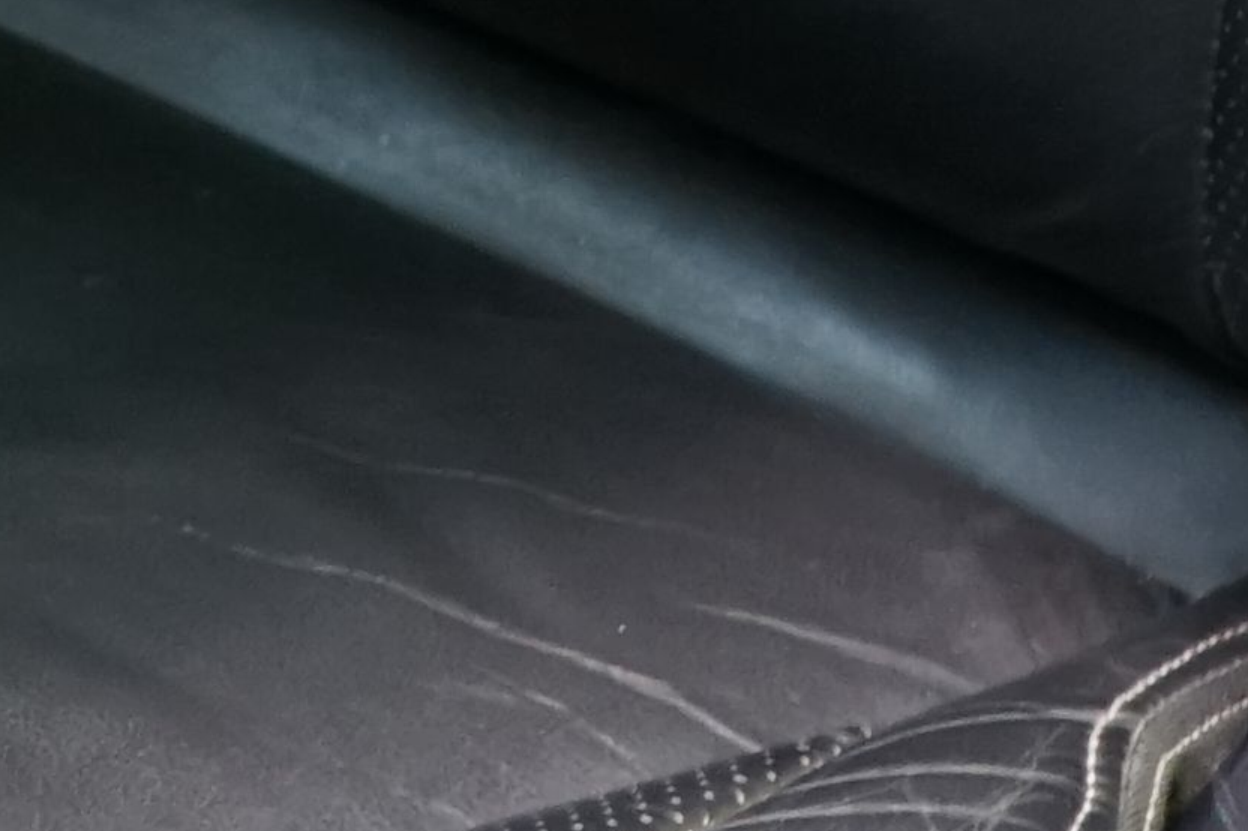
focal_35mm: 202
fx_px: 7000
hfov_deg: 10.1
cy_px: -1138
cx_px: -148
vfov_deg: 6.5
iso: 1250
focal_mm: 28
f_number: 3.5
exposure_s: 1/30
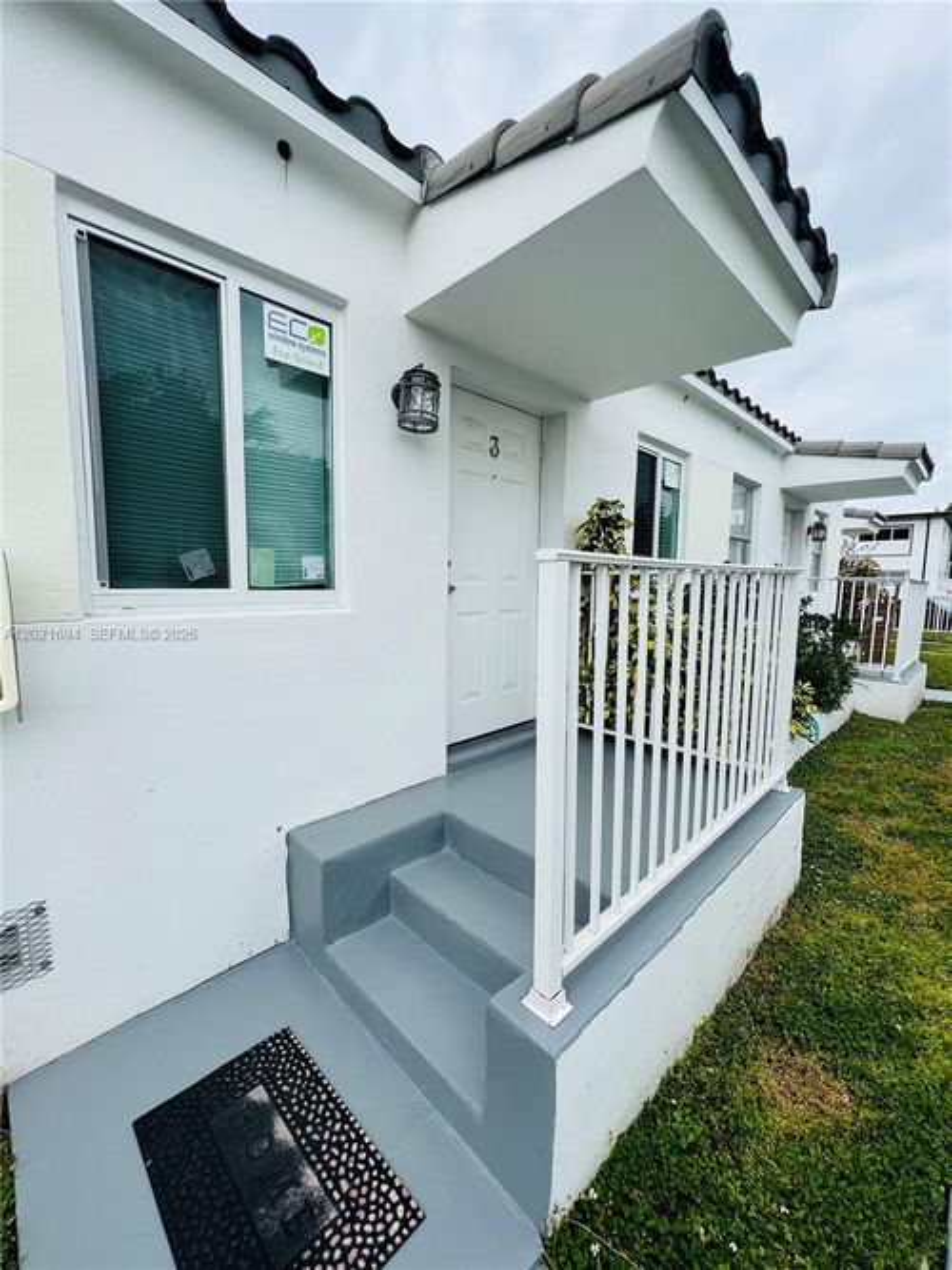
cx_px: 476
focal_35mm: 13
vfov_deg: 106.2
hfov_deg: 89.9
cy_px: 635
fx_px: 477
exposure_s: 1/978
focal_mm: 1.57
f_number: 1.8
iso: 32
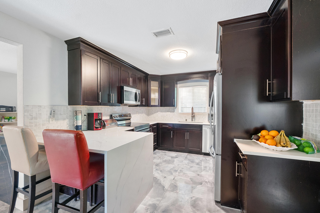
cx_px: 160
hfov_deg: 100.4
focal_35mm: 15
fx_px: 133
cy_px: 106
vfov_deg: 77.3
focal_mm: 10
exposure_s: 1/5
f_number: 7.1
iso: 800
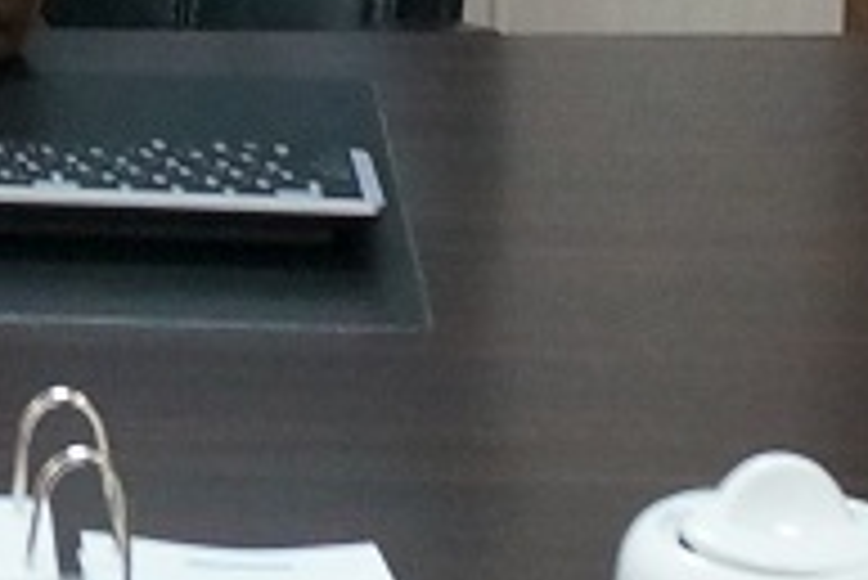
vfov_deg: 8.1
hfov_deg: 13.2
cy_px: -998
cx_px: -103
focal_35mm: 152
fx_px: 3668
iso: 2000
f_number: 4
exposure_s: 1/160
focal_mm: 16
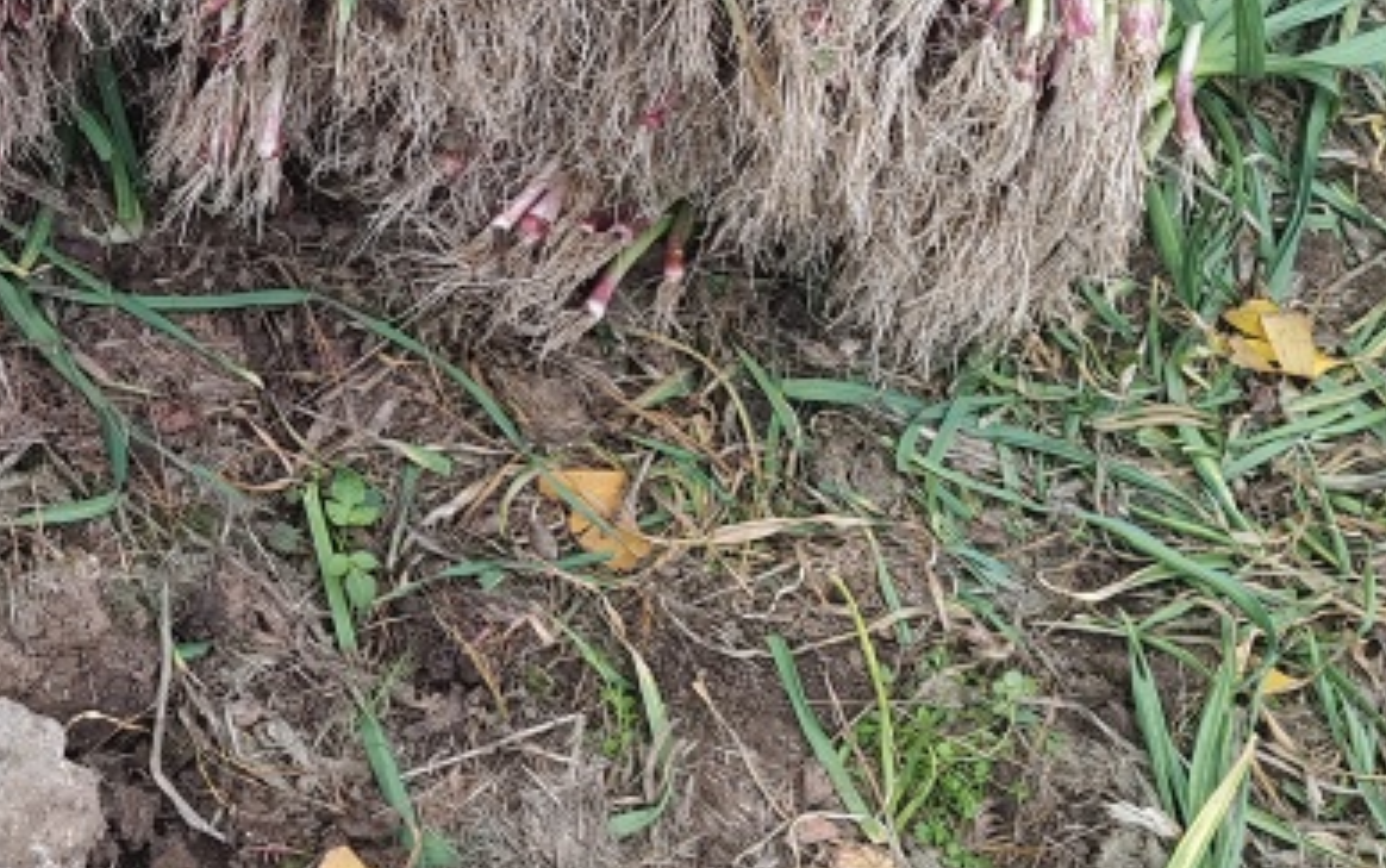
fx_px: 2532
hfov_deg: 28.8
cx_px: 21
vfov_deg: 19.3
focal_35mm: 67
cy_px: 180
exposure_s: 1/116
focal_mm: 5.56
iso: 71
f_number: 1.88
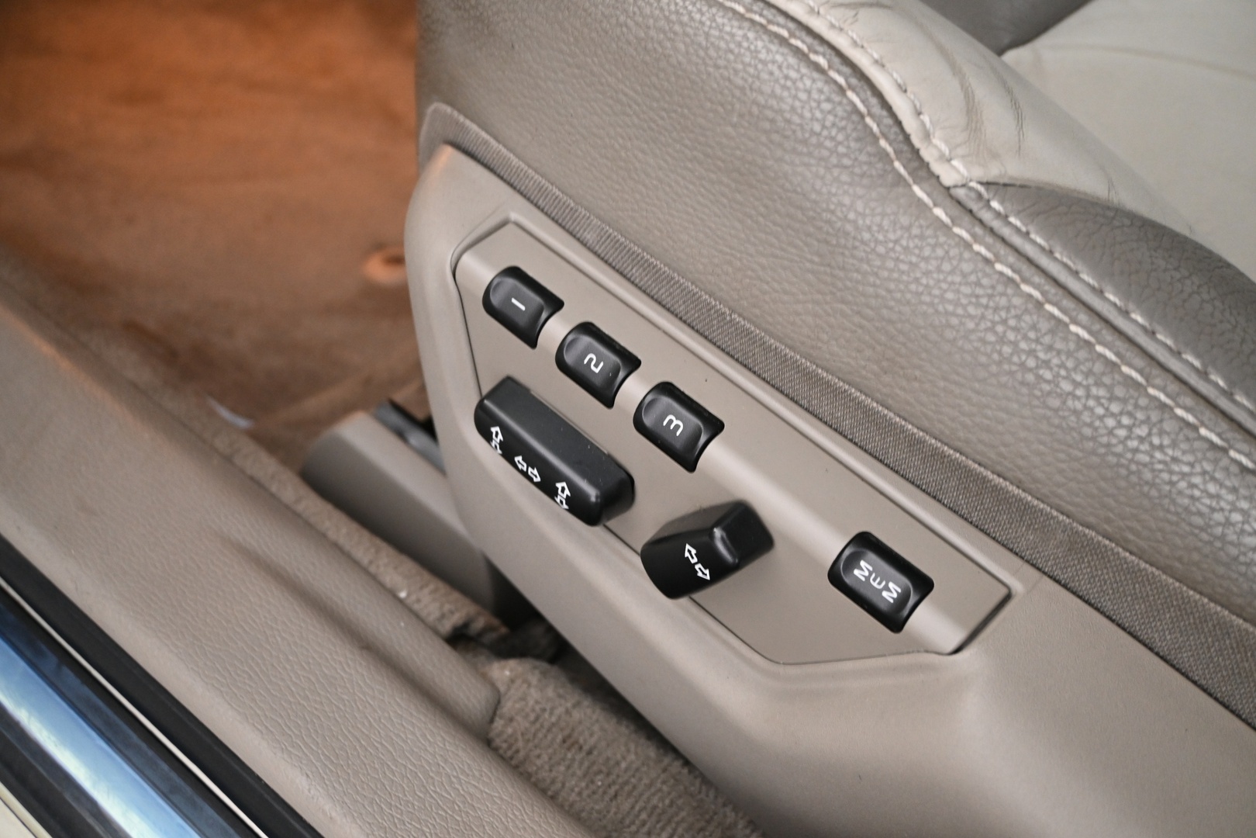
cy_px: 419
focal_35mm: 37
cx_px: 628
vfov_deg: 36.2
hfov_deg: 52.2
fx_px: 1282
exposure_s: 1/8
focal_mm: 24.5
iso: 1600
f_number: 4.2
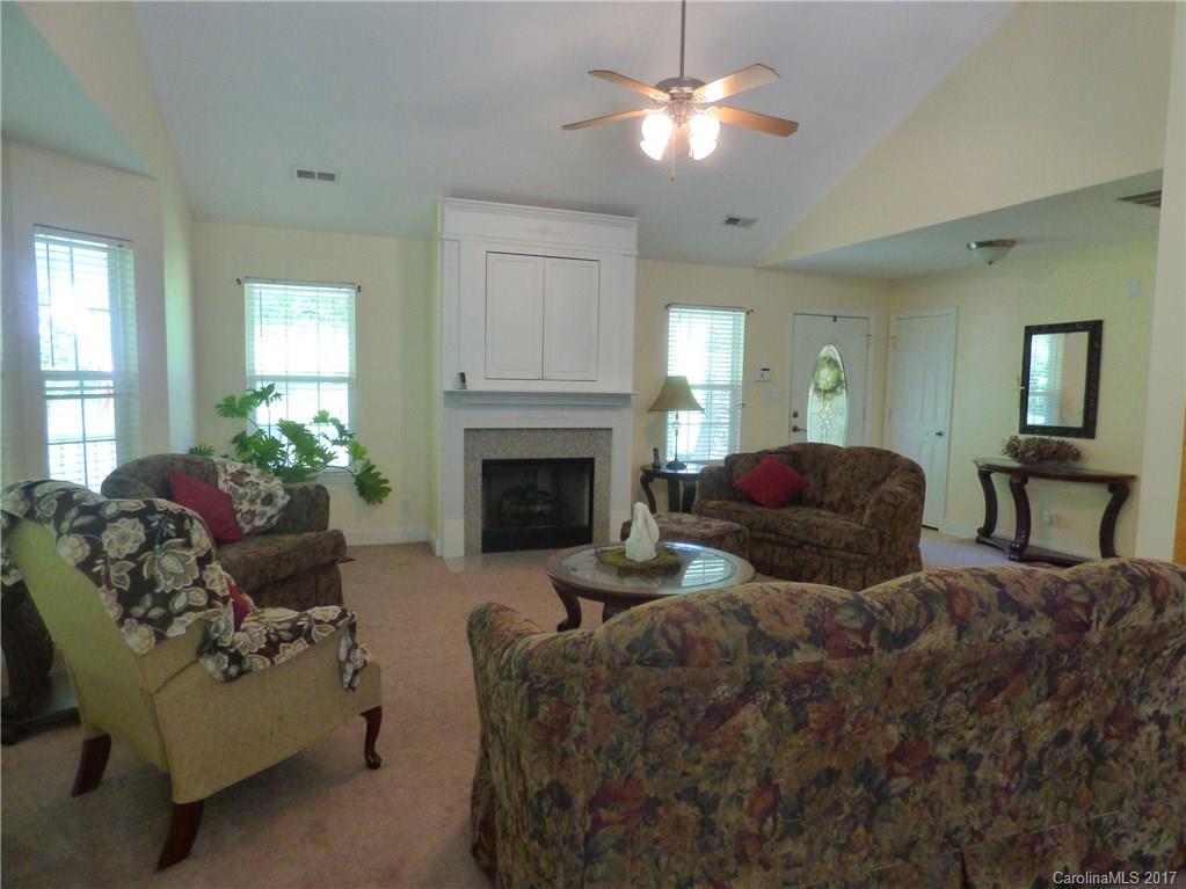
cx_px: 593
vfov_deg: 66.0
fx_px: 685
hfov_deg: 81.8
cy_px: 444
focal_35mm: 20
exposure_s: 1/50
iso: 400
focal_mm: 3.58
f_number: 2.8
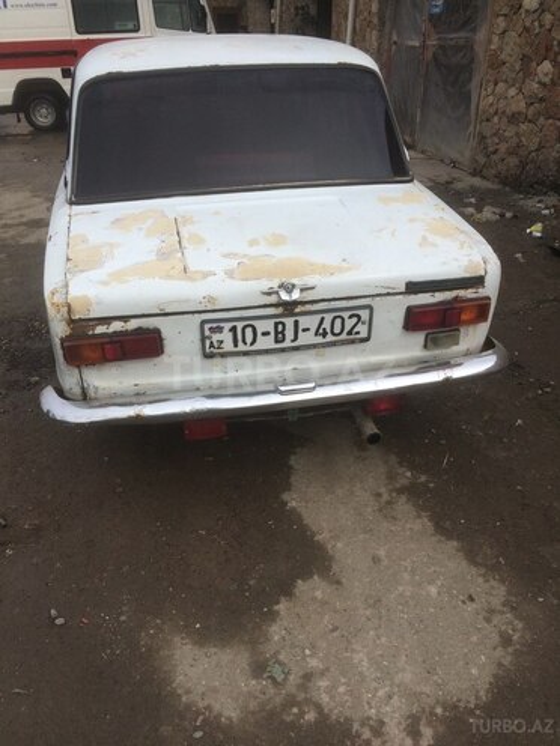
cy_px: 373
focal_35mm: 29
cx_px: 280
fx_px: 626
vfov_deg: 61.7
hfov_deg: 48.2
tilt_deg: -28.2
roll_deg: +2.2
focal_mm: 4.15
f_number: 2.2
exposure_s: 1/2740
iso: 32
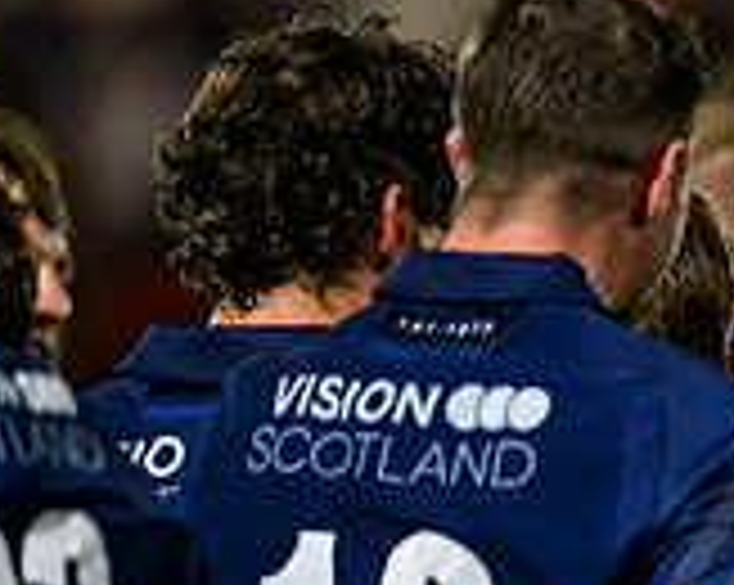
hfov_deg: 1.3
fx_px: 33197
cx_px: 1282
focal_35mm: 1530
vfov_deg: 1.0
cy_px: 778
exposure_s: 1/2500
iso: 8000
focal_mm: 400
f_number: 2.8
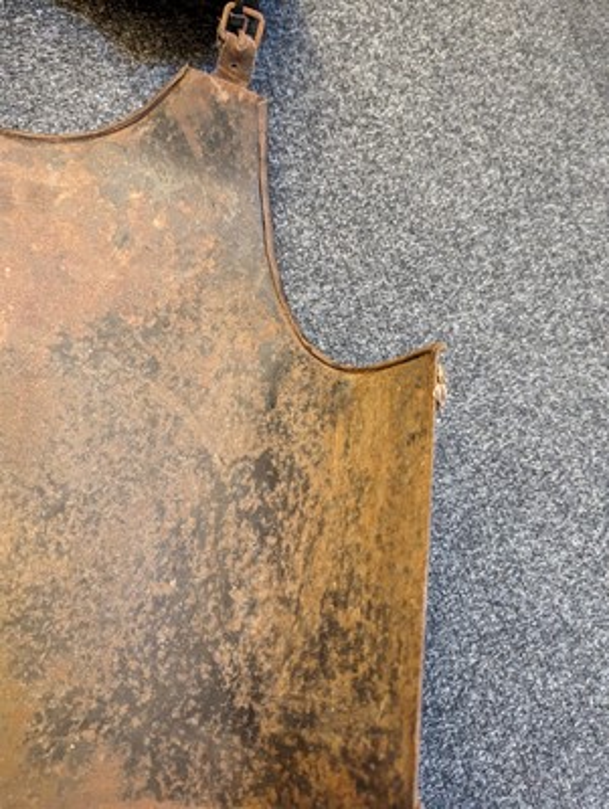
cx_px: 304
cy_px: 404
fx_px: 562
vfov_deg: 71.5
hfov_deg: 56.9
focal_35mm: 24
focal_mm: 6.81
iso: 2949
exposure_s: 1/100
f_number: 1.85
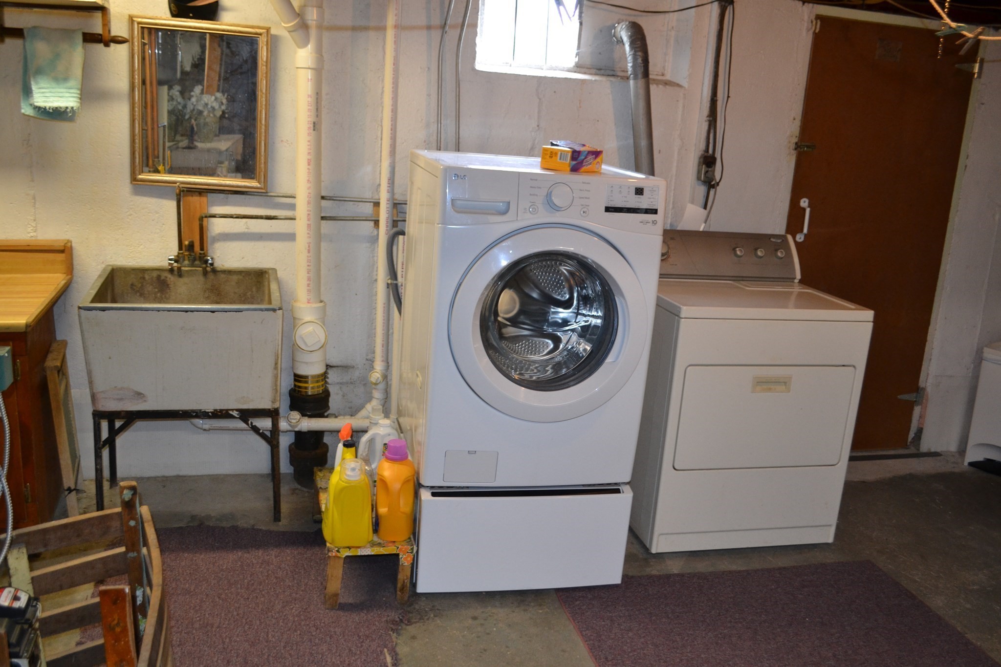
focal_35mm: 33
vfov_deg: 40.0
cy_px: 334
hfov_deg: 57.2
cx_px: 500
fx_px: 917
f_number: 3.8
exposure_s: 1/60
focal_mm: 22
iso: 800
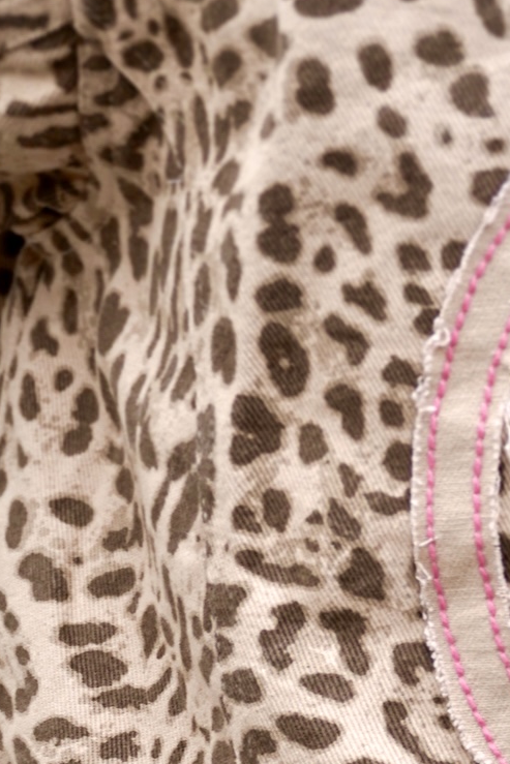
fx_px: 3201
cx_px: 822
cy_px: 630
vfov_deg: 13.5
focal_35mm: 151
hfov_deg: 8.8
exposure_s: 1/160
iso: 100
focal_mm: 29
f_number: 4.5
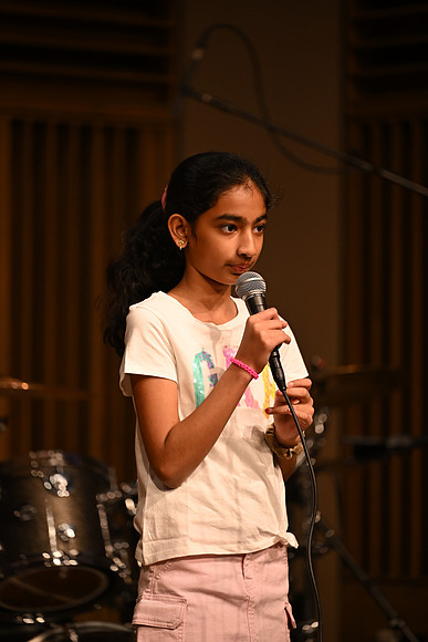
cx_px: 214
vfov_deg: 10.3
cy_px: 321
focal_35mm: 200
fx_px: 3564
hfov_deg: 6.9
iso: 1250
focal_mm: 200
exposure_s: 1/400
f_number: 2.8
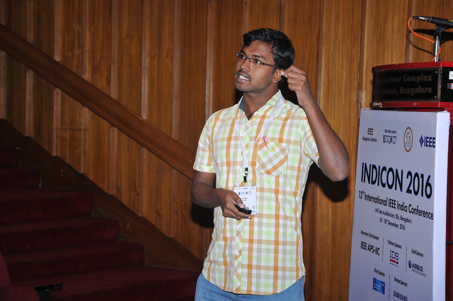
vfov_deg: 15.7
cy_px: 150
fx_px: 1093
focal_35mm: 87
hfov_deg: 23.4
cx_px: 226
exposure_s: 1/125
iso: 500
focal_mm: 58
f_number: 5
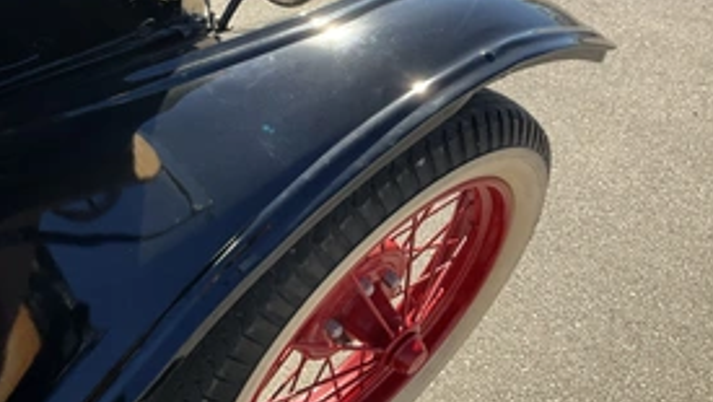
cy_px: 86
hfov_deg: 44.5
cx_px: 309
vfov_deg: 25.6
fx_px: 870
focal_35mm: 46
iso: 25
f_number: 1.8
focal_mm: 3
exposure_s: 1/792
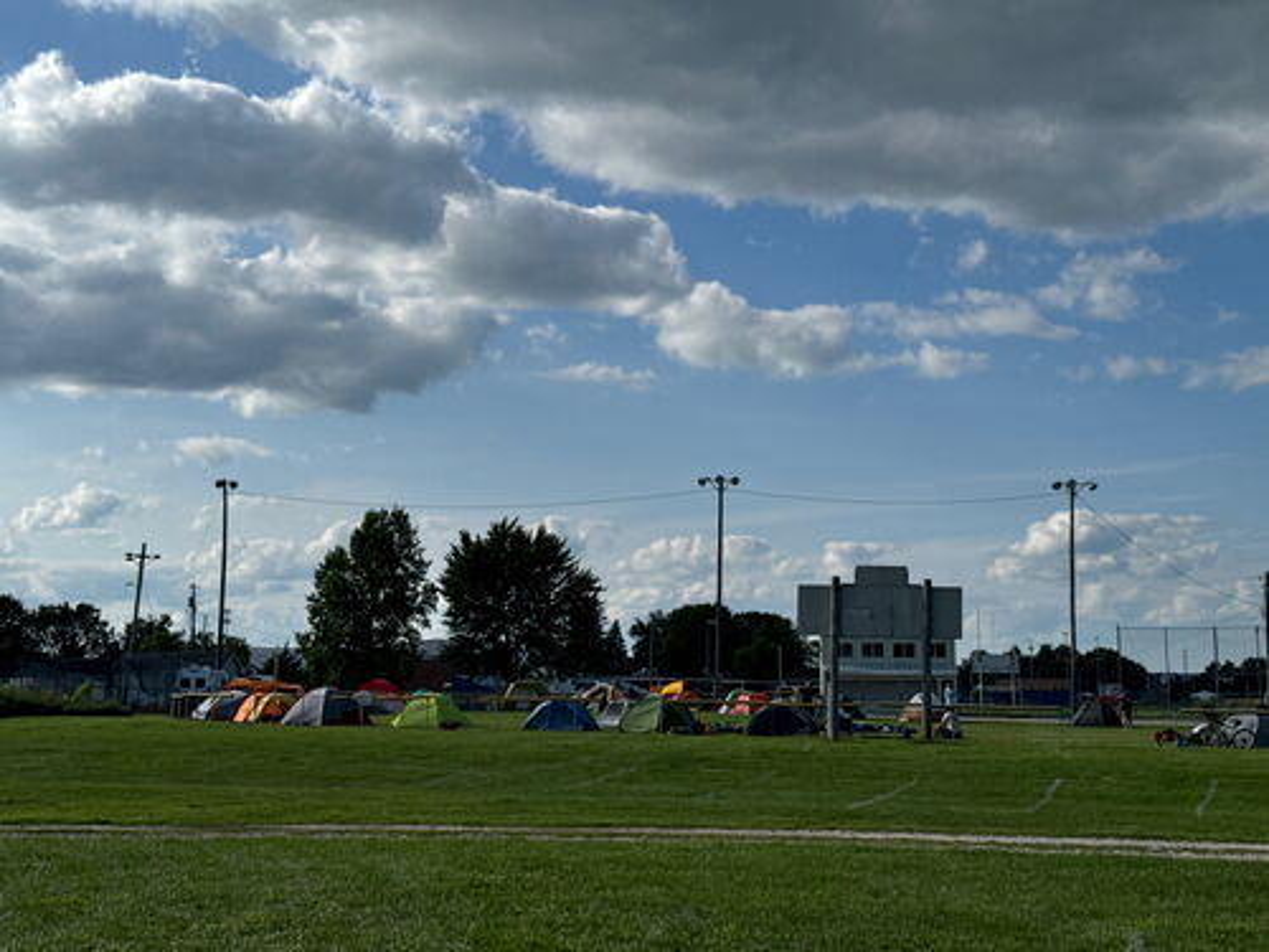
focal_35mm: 48
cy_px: 476
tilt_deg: +8.1
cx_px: 634
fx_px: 1760
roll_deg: -0.1
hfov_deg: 39.7
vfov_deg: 30.3
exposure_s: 1/7937
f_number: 1.78
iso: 64
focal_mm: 6.76
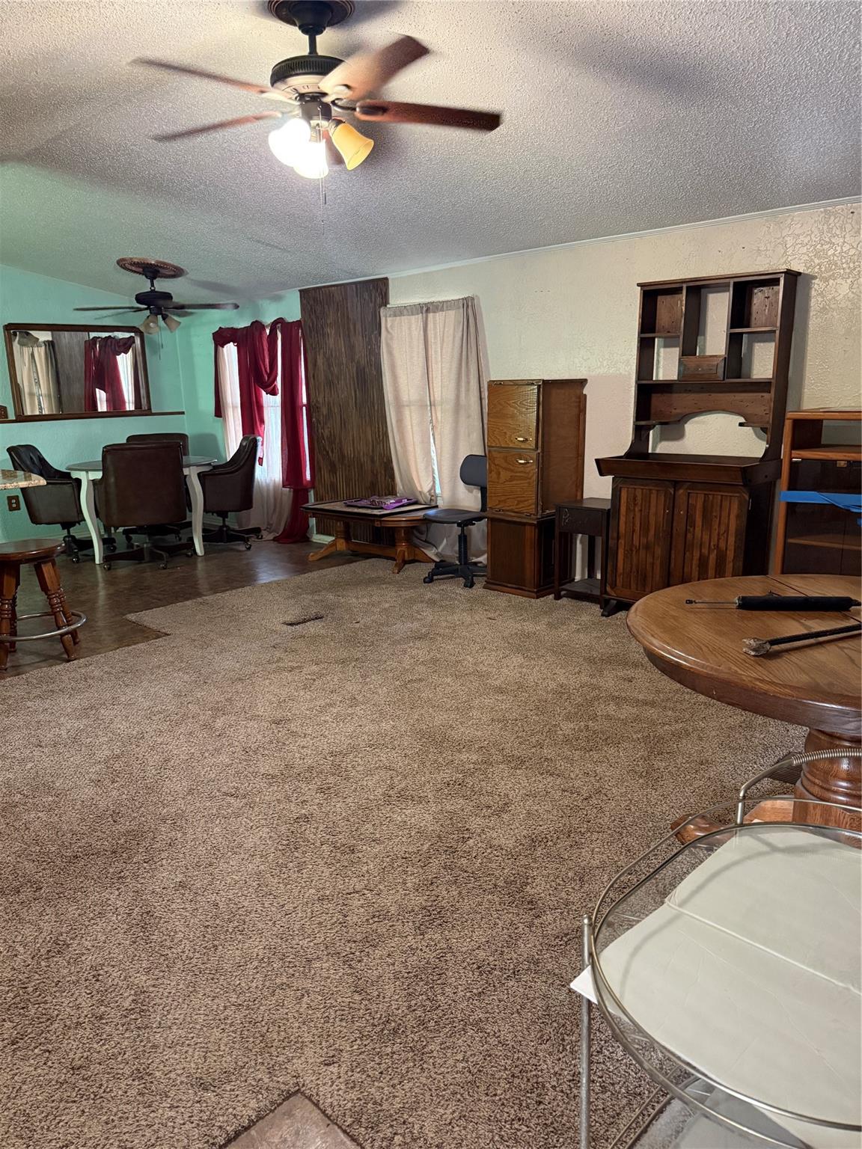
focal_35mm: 24
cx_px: 431
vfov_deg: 71.6
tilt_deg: -13.5
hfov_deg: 56.8
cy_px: 574
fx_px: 797
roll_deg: -0.4
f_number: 1.78
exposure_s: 1/40
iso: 800
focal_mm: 6.76
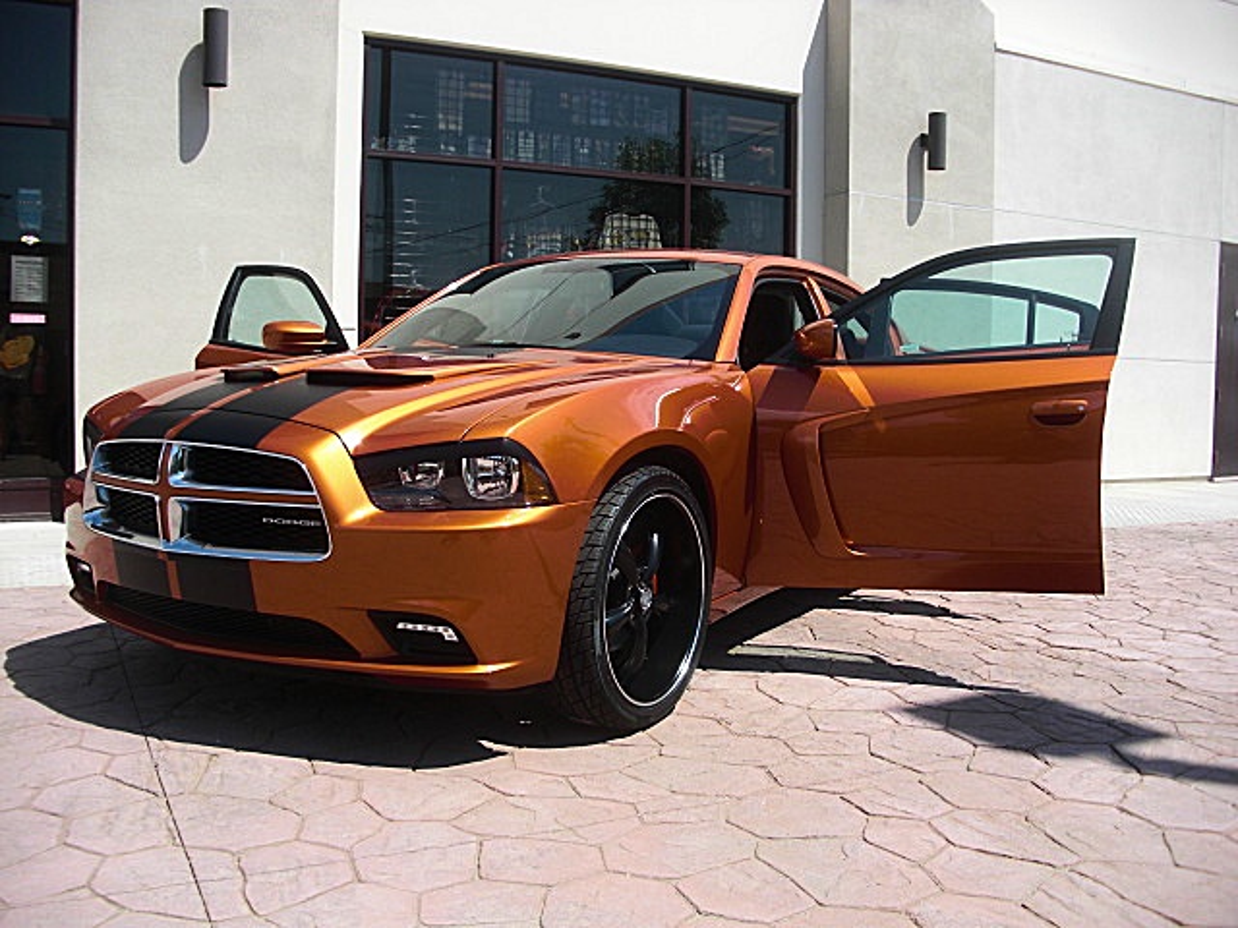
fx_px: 1287
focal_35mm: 36
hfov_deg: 51.4
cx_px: 619
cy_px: 464
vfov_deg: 39.7
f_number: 2.8
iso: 50
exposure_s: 1/1000
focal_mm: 6.3
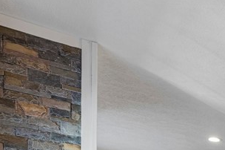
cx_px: 329
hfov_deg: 28.1
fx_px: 312
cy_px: 254
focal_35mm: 50
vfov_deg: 20.7
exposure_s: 1/15
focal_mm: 14
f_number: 5
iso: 200
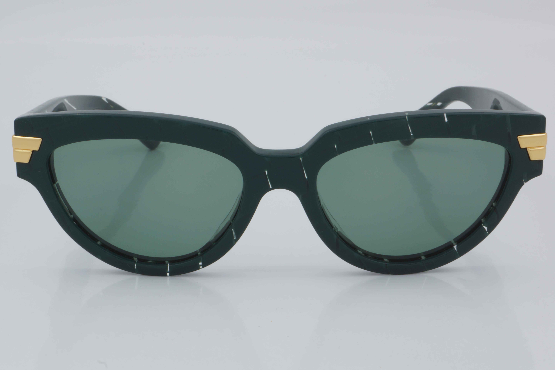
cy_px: 185
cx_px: 278
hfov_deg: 24.6
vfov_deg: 16.6
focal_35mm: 82
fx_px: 1272
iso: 100
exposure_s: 1/4
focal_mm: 55
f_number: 32
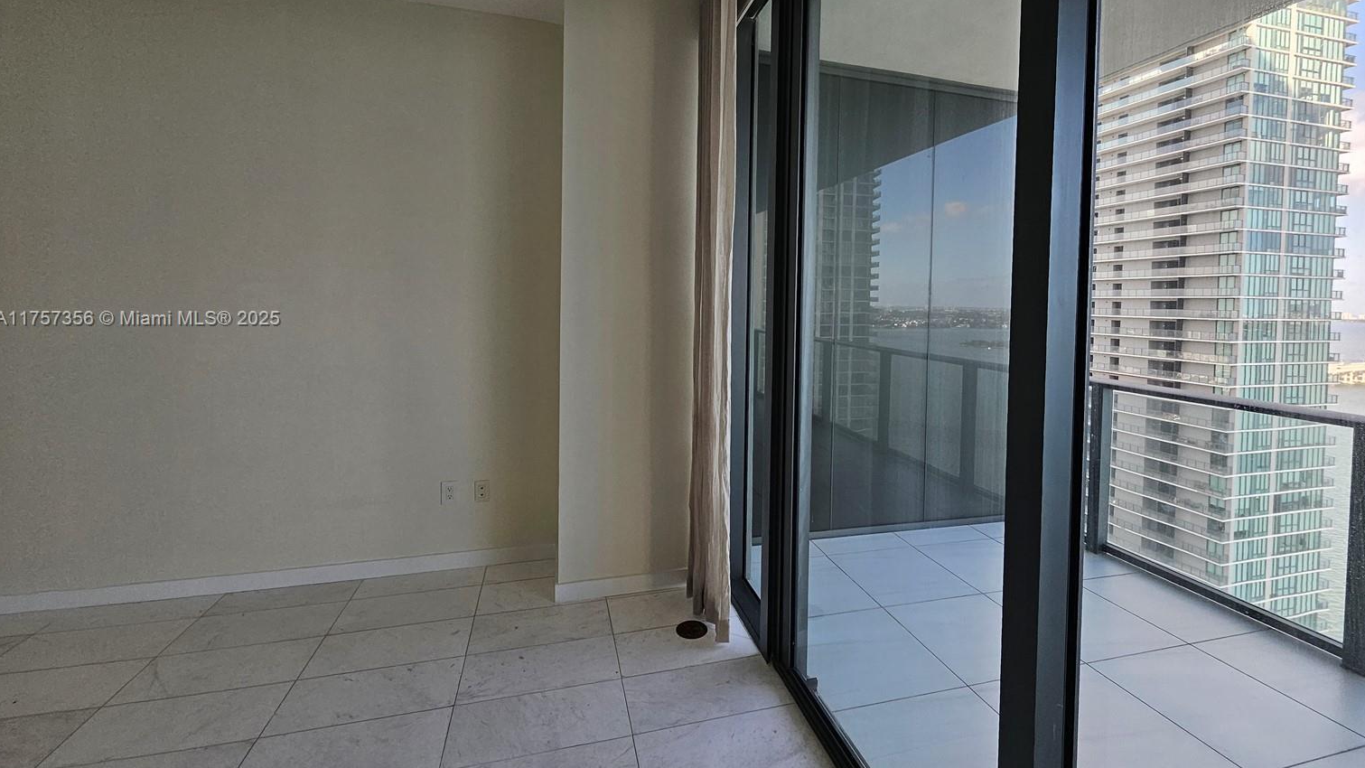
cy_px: 320
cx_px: 714
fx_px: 543
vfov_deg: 70.0
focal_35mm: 15
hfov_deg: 102.9
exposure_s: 1/120
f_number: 2.2
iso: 32
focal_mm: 1.74
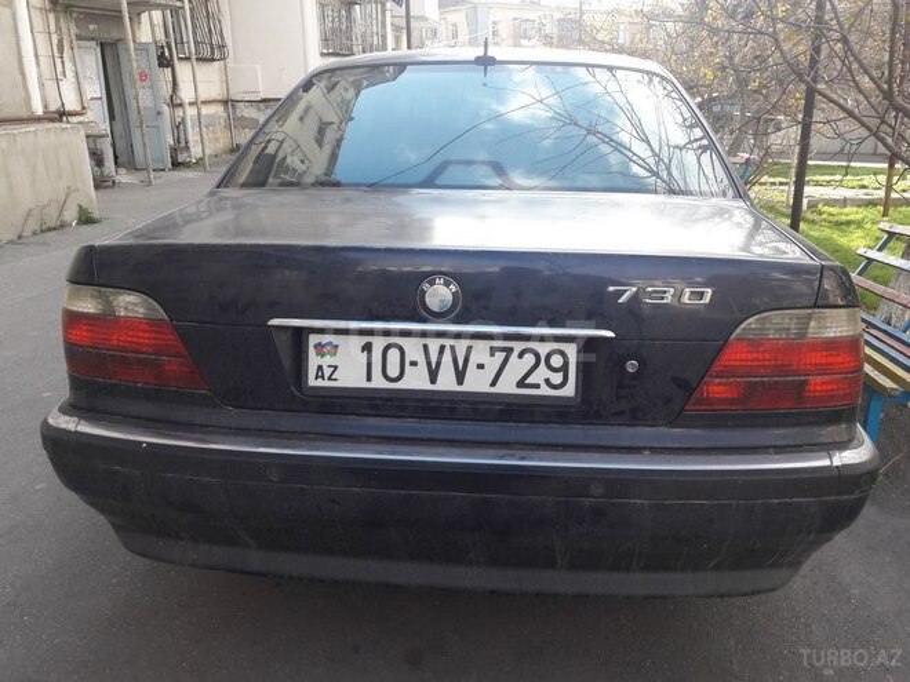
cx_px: 455
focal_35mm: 28
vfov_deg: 49.7
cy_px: 341
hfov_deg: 63.4
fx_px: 736
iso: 40
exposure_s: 1/243
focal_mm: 3.7
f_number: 1.9
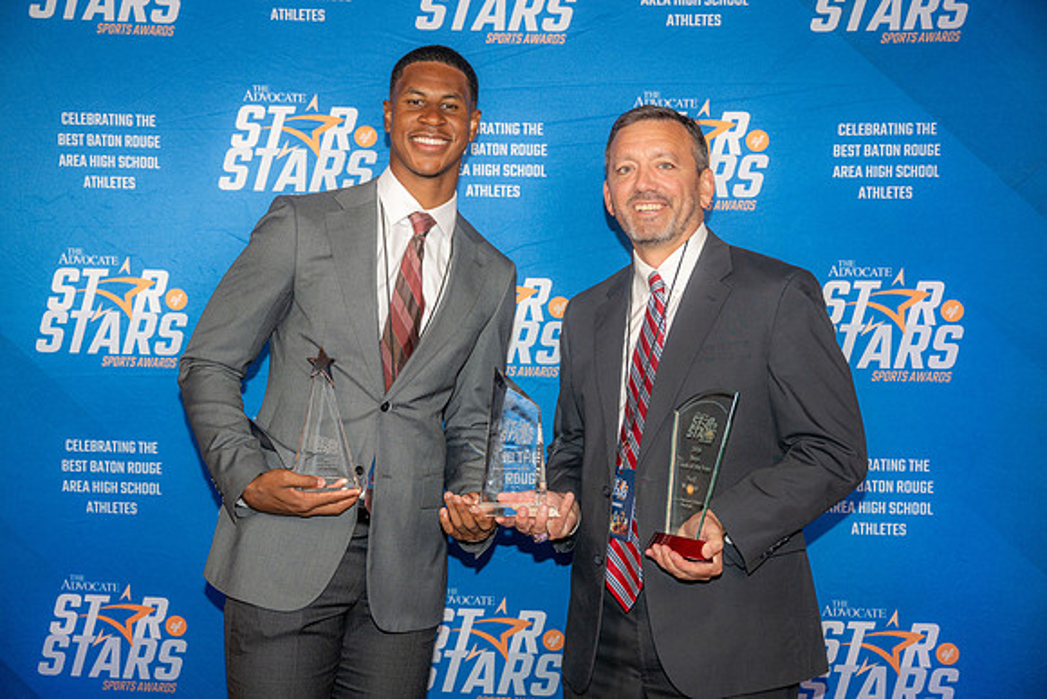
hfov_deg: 41.9
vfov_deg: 28.7
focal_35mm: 47
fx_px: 1367
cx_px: 524
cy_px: 350
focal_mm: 47
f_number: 3.5
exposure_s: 1/160
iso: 320
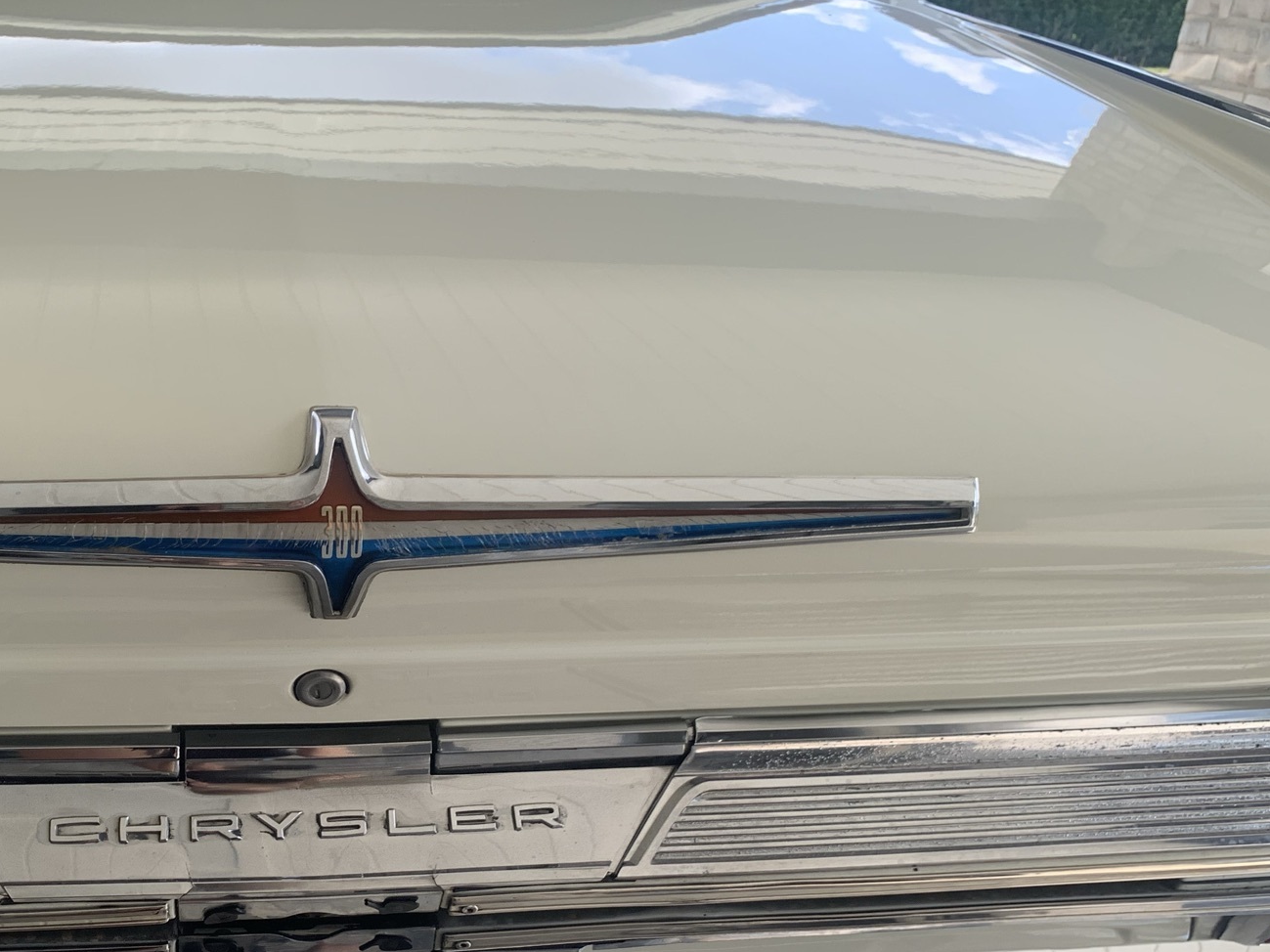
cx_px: 342
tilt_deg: -25.9
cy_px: 688
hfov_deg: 44.5
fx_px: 1504
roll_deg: -2.0
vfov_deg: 34.5
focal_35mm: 41
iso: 25
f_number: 1.8
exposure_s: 1/452
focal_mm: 4.25
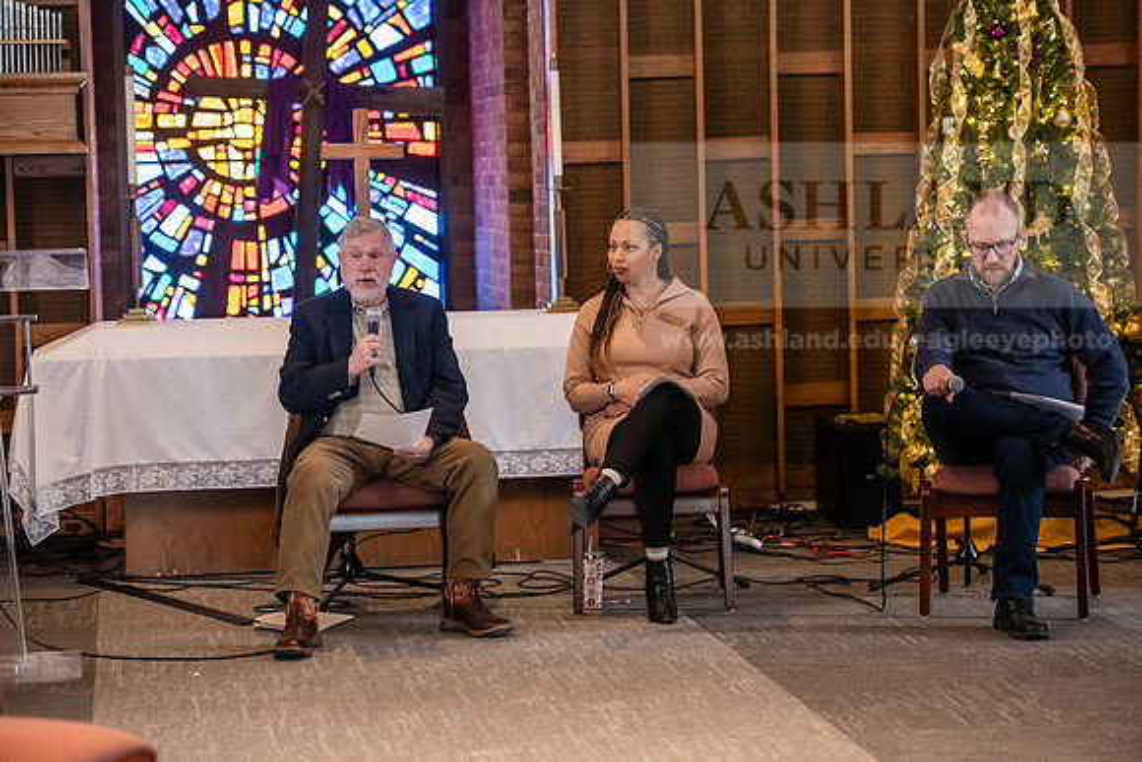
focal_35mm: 98
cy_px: 381
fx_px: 3109
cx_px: 571
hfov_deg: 20.8
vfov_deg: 14.0
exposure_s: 1/200
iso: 4000
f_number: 3.2
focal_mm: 98
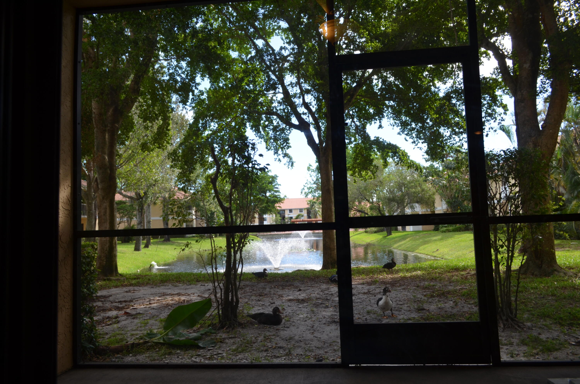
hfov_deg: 67.5
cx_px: 290
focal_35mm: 27
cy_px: 192
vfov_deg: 47.7
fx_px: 434
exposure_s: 1/125
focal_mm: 18
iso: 280
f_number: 5.6
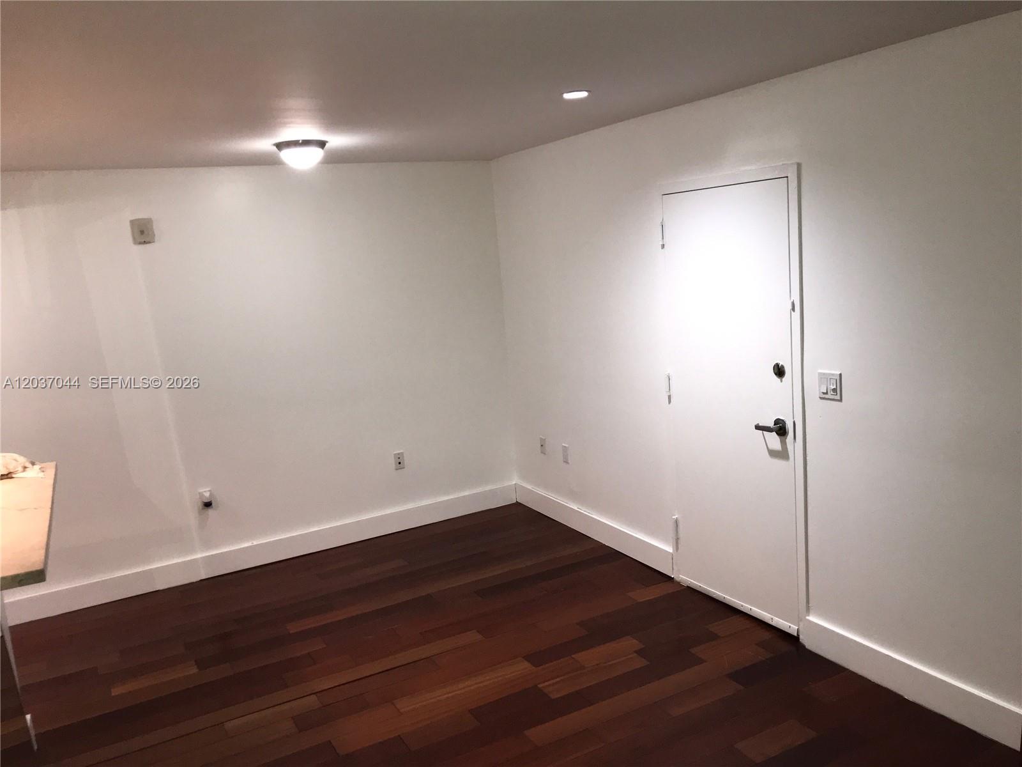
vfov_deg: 49.7
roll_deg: +4.2
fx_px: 827
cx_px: 511
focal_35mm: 28
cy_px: 384
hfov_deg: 63.4
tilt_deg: -7.2
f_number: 1.8
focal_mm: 3.99
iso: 40
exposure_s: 1/30
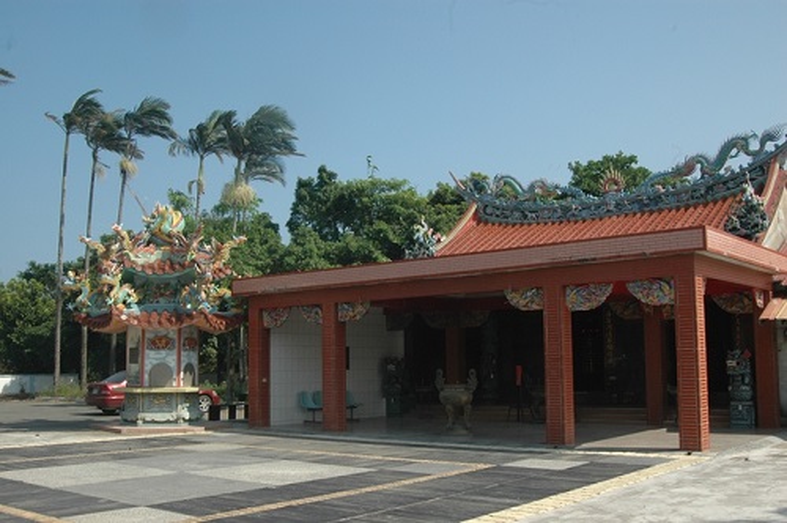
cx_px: 394
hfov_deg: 53.2
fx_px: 786
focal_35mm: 36
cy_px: 262
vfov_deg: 36.8
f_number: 11
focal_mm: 24
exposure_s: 1/250
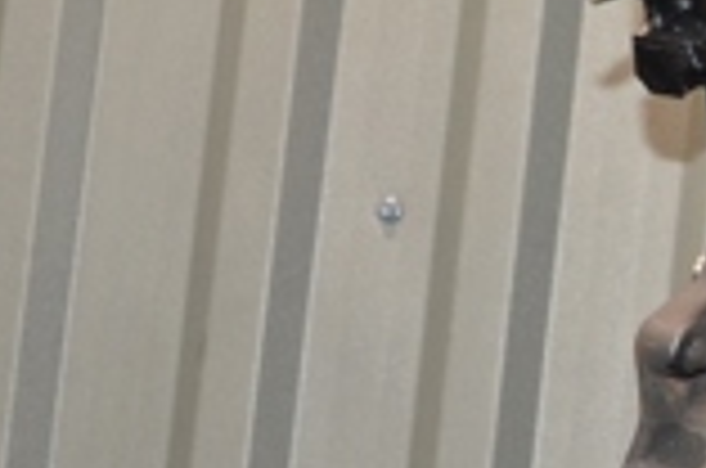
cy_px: 292
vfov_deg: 8.9
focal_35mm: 153
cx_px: 1147
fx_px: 2995
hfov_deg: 12.6
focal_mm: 25
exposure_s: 1/60
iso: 800
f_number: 5
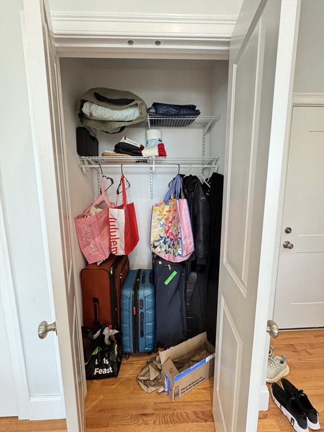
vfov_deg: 102.1
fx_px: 175
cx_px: 162
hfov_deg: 85.7
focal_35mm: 14
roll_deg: +1.0
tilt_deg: -8.5
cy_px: 216
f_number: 2.2
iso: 500
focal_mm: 2.22
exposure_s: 1/60
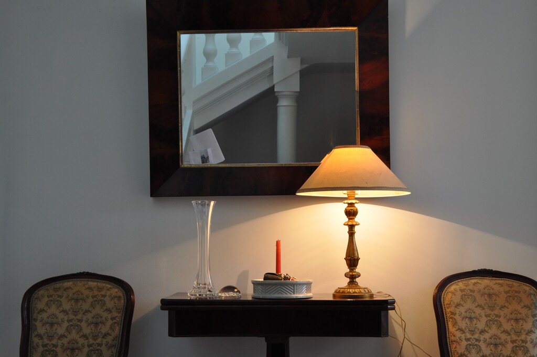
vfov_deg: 25.7
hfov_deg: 37.9
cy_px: 178
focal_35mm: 52
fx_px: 782
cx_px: 268
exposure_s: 1/30
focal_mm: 35
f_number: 5.6
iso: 360
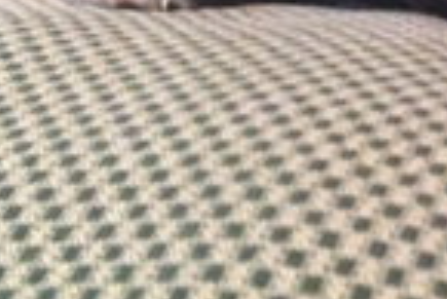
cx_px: 475
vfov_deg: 11.1
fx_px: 1467
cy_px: -174
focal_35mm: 118
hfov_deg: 16.9
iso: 800
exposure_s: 1/15
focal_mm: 4.12
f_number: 2.4
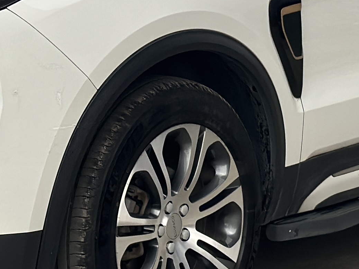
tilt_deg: -7.7
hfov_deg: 10.6
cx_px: 133
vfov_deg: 7.9
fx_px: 1939
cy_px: 1
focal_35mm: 187
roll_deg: -0.7
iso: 80
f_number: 1.78
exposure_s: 1/990
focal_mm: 6.86
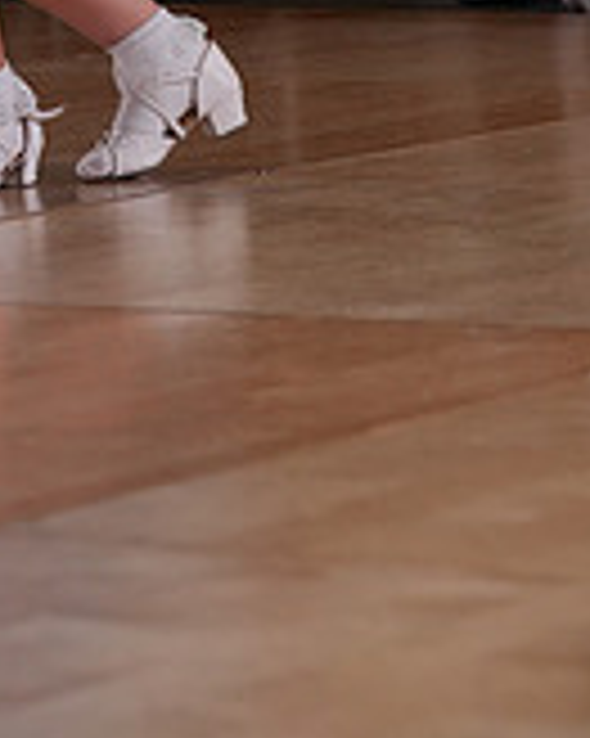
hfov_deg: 5.9
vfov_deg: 7.4
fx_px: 5658
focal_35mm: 259
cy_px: -261
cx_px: -146
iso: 800
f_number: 4
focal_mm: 78
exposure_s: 1/400
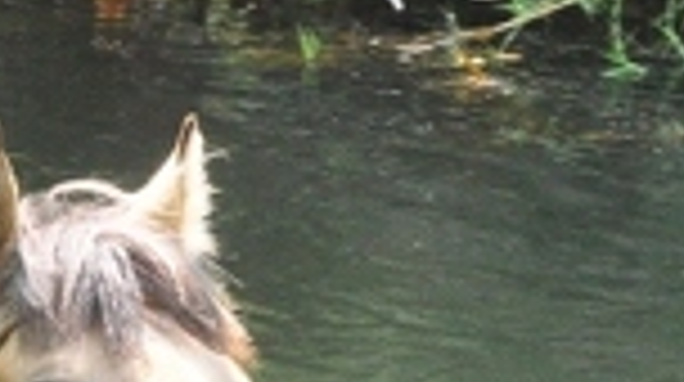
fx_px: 4492
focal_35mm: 248
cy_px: 234
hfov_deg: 8.5
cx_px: -292
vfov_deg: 4.9
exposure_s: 1/100
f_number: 16
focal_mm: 40
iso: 2500
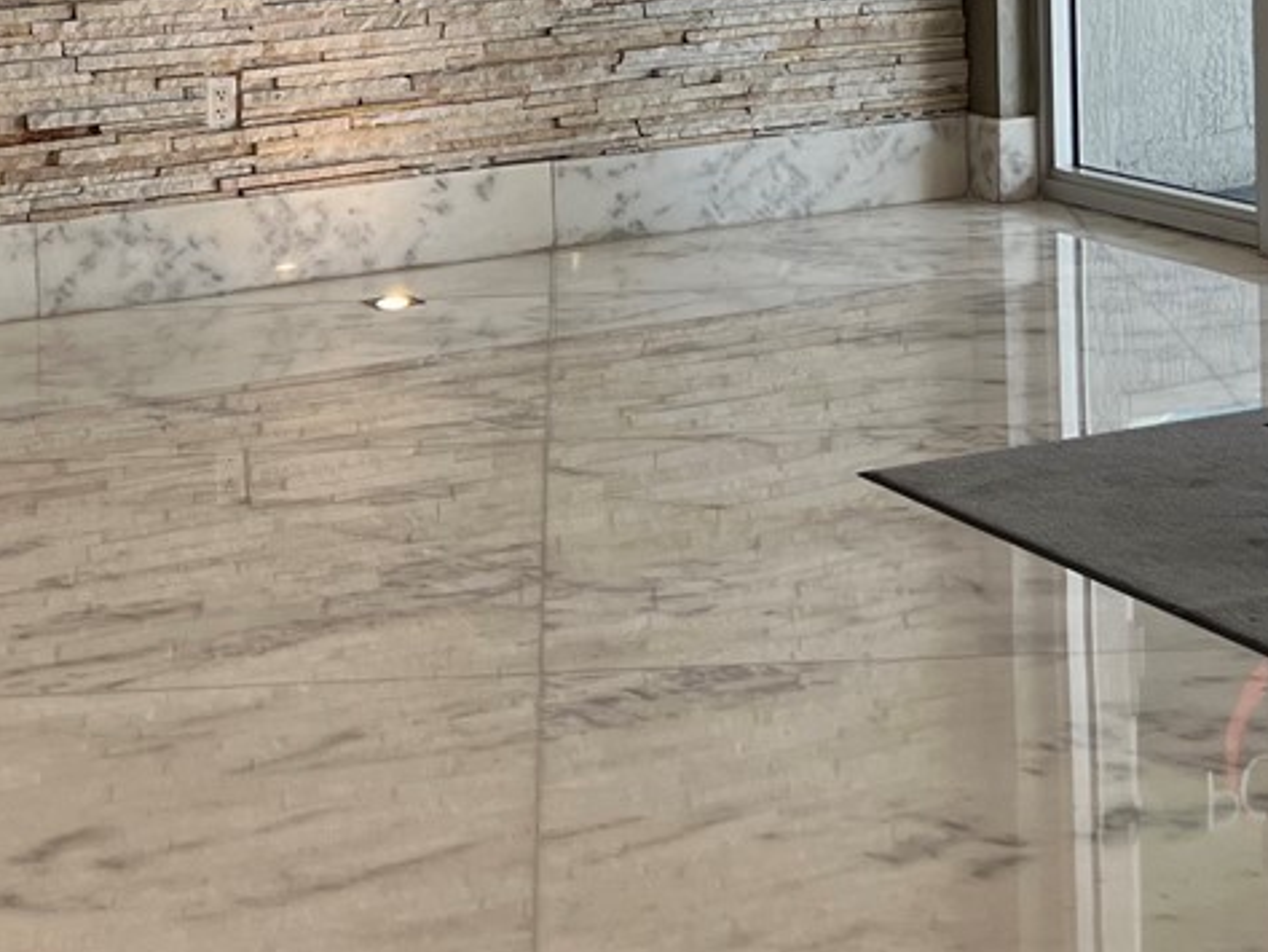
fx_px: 3224
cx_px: 748
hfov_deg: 22.2
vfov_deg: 16.0
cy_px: -271
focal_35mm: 88
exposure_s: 1/141
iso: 50
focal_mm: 5.7
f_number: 1.5
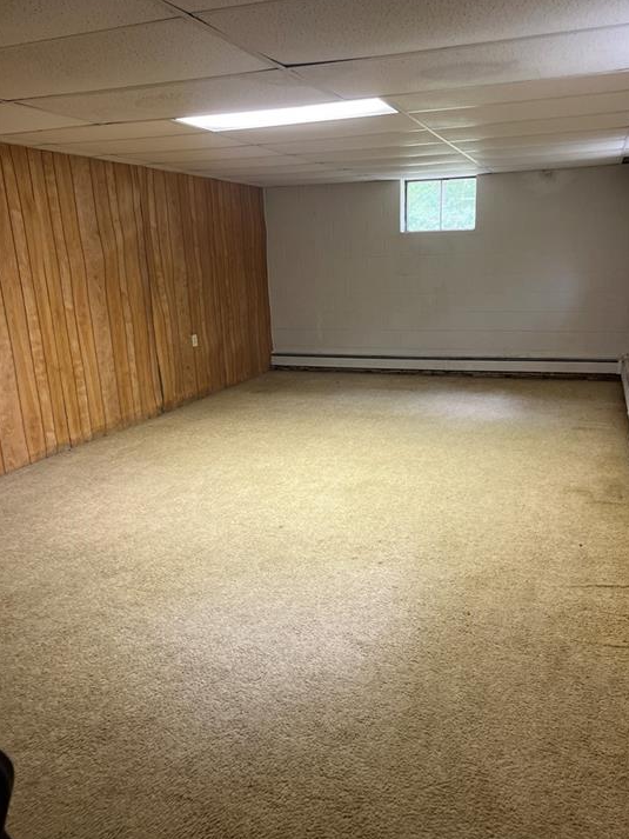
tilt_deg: -14.8
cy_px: 438
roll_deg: +1.9
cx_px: 334
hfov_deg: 49.7
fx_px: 678
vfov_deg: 63.4
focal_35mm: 28
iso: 160
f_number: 1.5
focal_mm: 5.7
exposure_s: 1/60
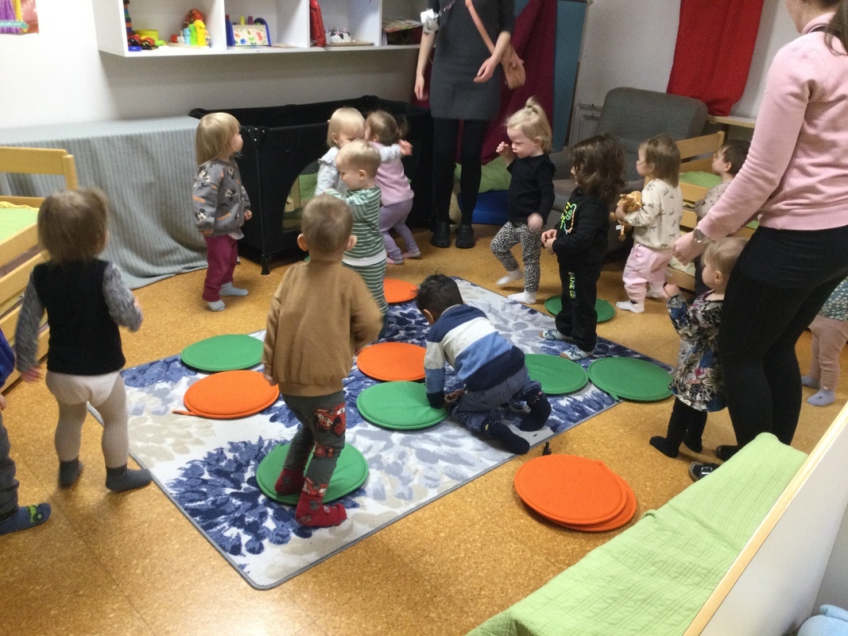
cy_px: 318
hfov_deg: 58.4
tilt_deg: -25.0
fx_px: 759
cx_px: 424
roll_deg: -3.9
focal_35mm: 31
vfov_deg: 45.4
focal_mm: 3.3
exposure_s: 1/33
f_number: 2.4
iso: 160
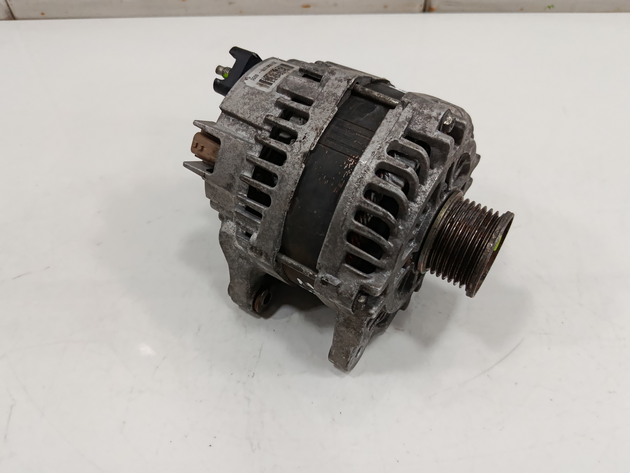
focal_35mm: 27
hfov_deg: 65.3
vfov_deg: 51.4
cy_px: 236
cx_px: 315
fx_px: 491
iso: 982
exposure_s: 1/100
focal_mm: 5.24
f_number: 1.7
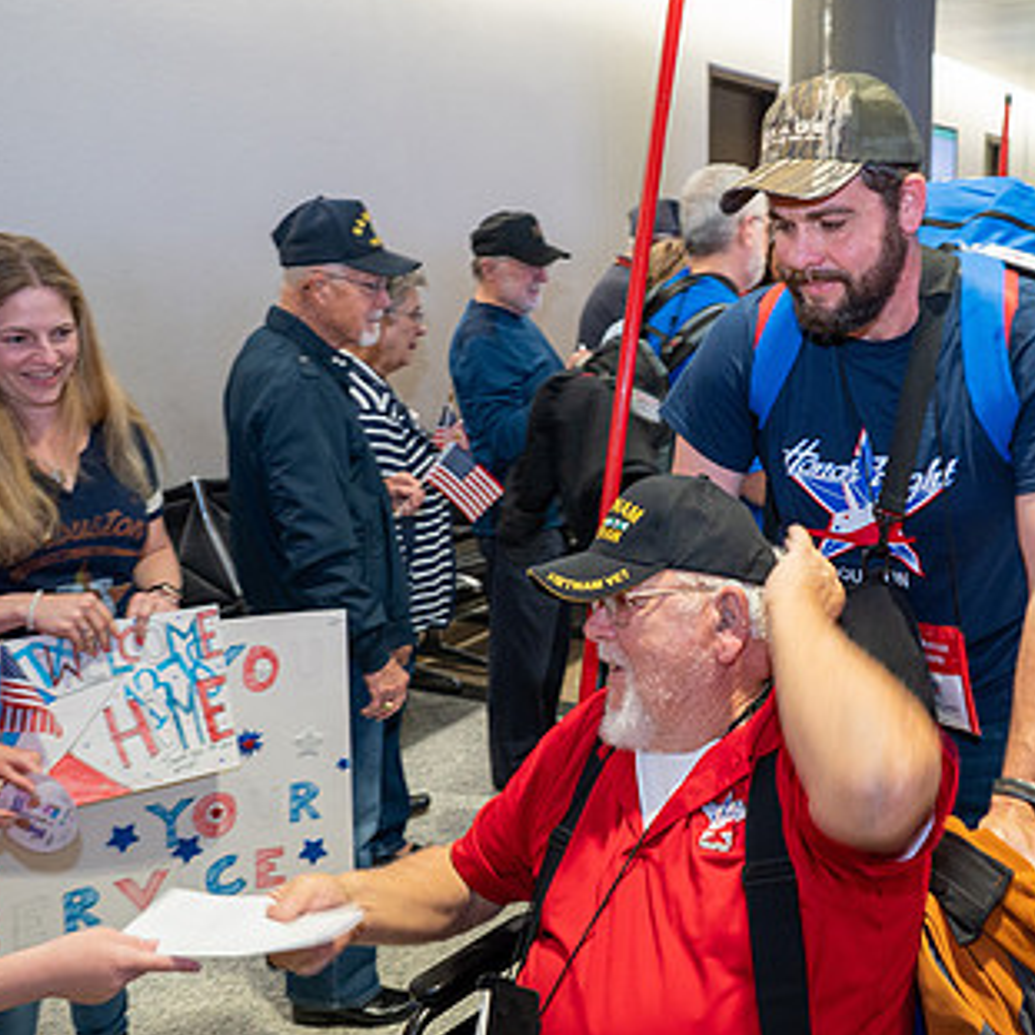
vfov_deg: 43.8
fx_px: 1285
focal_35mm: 38
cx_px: 702
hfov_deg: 43.2
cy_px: 539
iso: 1000
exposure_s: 1/40
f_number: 4.5
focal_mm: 24
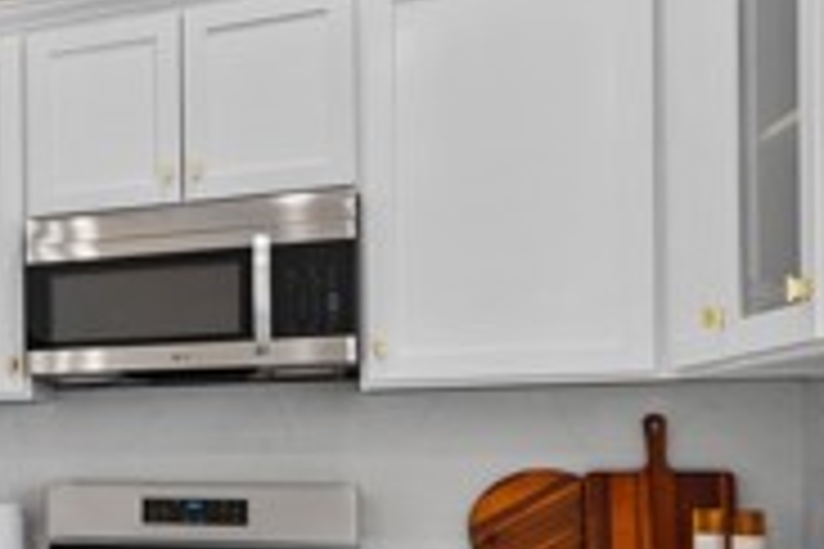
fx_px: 1121
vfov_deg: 26.9
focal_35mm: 49
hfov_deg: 30.9
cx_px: -261
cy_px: 452
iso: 125
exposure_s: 1/8
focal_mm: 14
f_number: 10
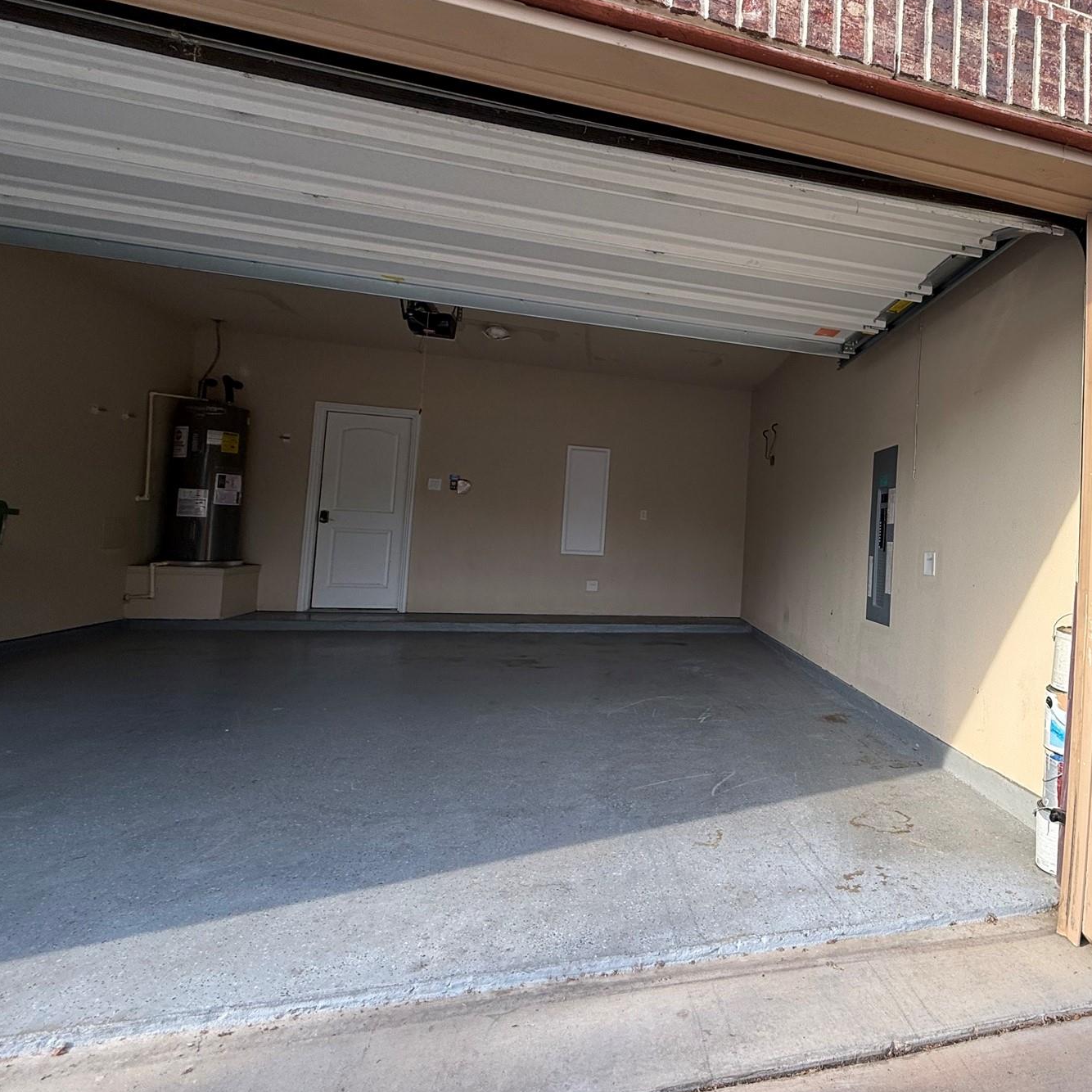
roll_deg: -2.6
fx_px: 678
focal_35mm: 19
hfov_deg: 72.2
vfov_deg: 77.6
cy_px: 511
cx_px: 822
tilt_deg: +2.8
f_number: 2.2
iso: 50
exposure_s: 1/266
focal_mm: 2.22
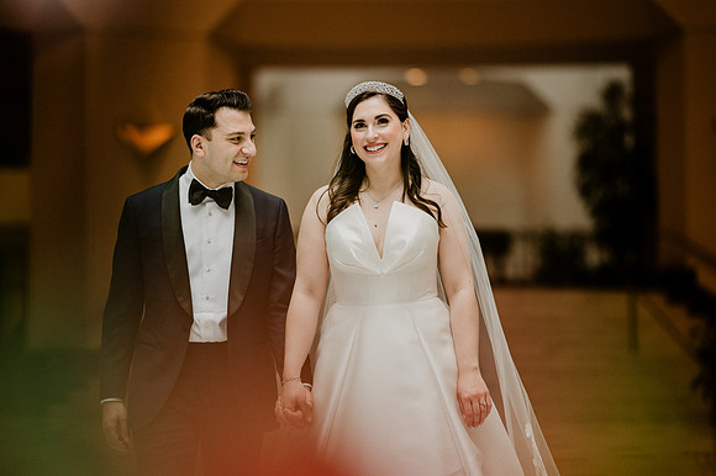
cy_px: 238
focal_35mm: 106
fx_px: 2107
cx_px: 358
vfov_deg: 12.9
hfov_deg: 19.3
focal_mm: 105
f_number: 1.4
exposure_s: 1/1600
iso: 800
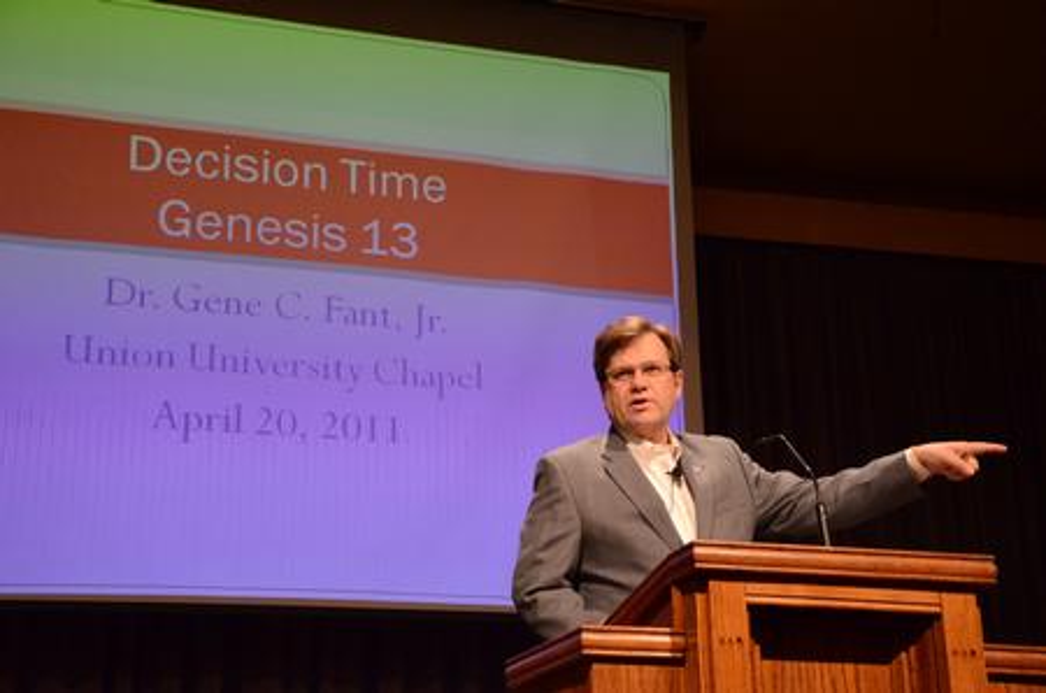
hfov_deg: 29.9
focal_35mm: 68
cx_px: 523
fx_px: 1957
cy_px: 346
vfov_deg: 20.1
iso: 3200
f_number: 5.6
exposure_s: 1/320
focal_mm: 45
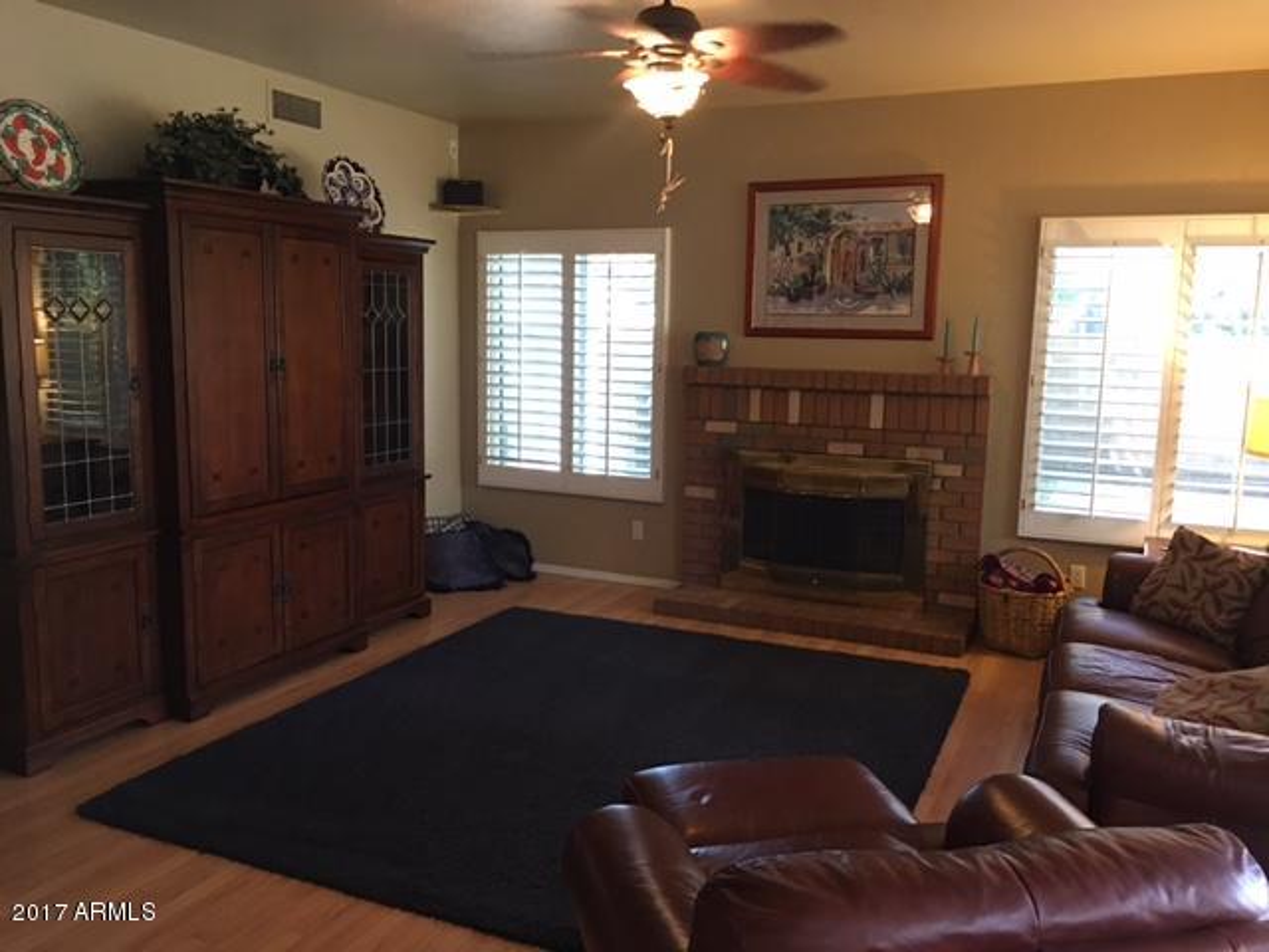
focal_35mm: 29
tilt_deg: -8.7
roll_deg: -1.4
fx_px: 1063
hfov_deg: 61.7
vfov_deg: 48.2
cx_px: 634
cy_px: 476
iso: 125
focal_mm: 4.15
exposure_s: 1/15
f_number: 2.2
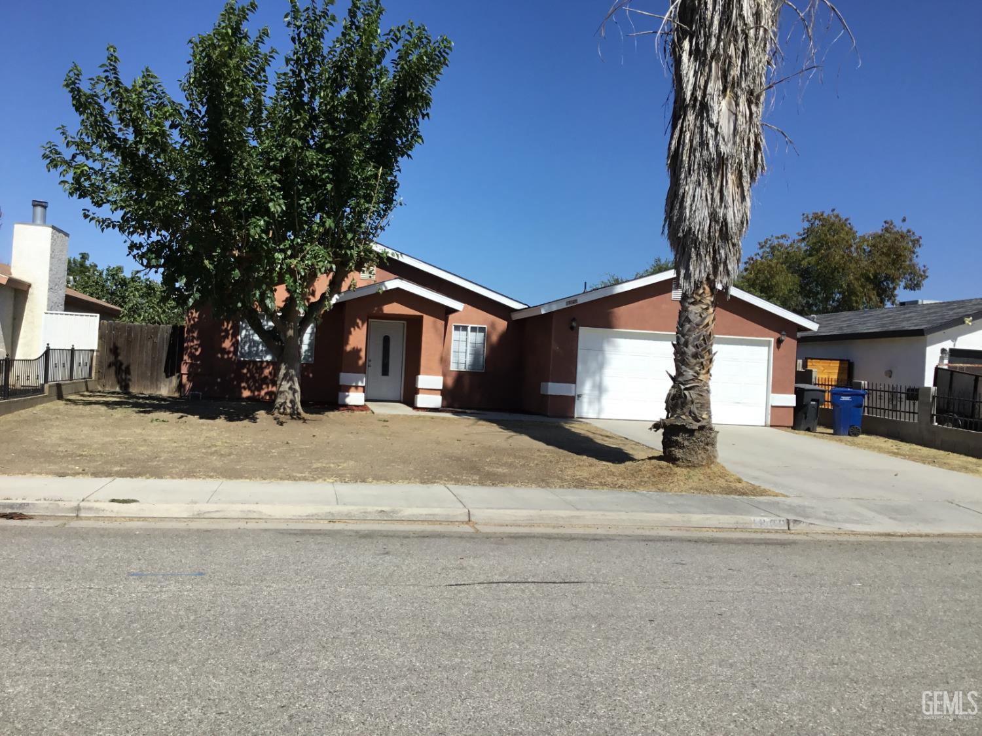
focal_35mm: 31
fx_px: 879
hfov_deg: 58.4
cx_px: 491
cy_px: 368
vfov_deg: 45.4
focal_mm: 3.3
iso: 25
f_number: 2.4
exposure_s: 1/1631
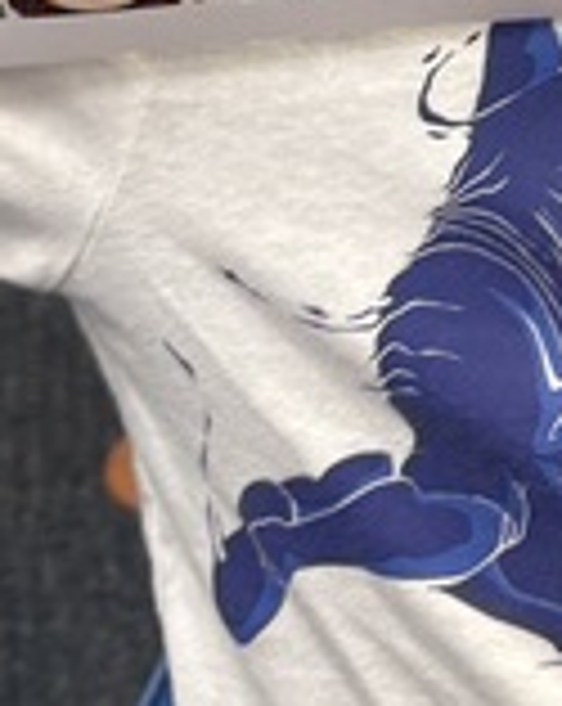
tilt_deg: -15.9
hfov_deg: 9.6
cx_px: 962
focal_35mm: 153
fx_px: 3190
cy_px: -621
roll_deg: -2.8
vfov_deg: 11.6
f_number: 1.78
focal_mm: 6.76
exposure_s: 1/60
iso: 125
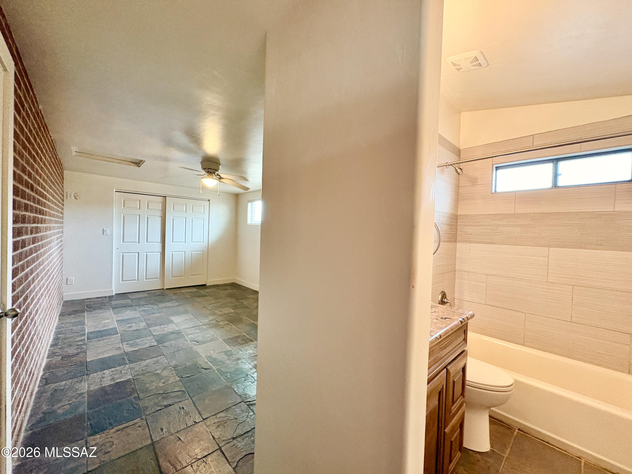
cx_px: 316
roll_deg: -1.5
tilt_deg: -0.6
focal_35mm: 14
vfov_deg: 85.7
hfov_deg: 102.1
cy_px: 237
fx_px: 256
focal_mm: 2.22
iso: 640
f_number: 2.2
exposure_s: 1/60
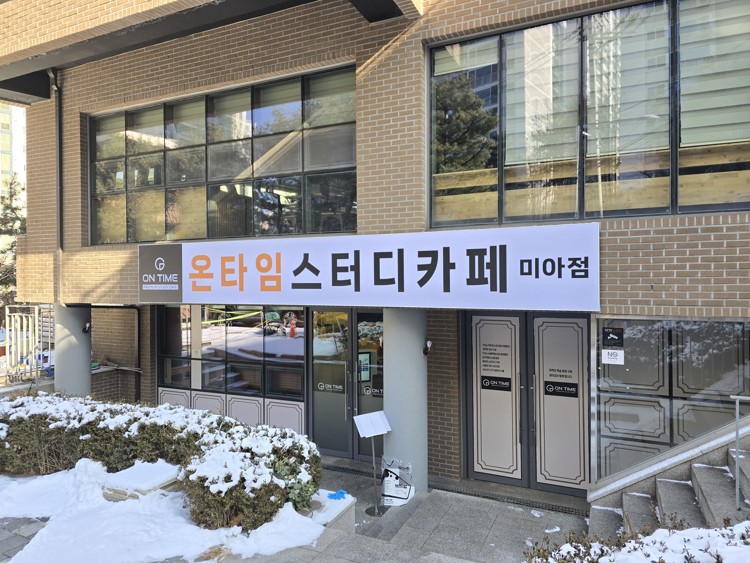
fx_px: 498
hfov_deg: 73.9
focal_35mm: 23
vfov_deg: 58.9
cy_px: 282
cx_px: 375
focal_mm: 6.3
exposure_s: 1/180
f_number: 1.7
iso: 25
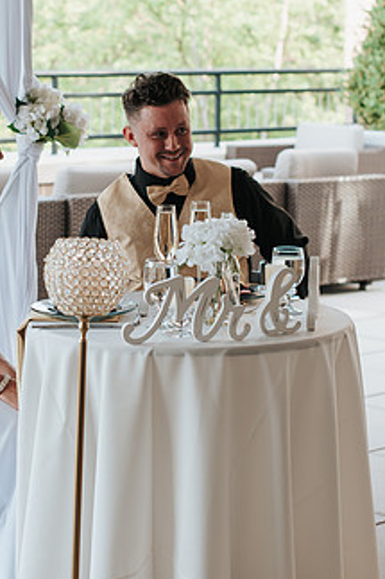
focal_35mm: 110
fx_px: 1766
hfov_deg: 12.4
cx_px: 65
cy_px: 181
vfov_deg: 18.5
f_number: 3.2
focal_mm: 50
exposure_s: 1/200
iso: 100
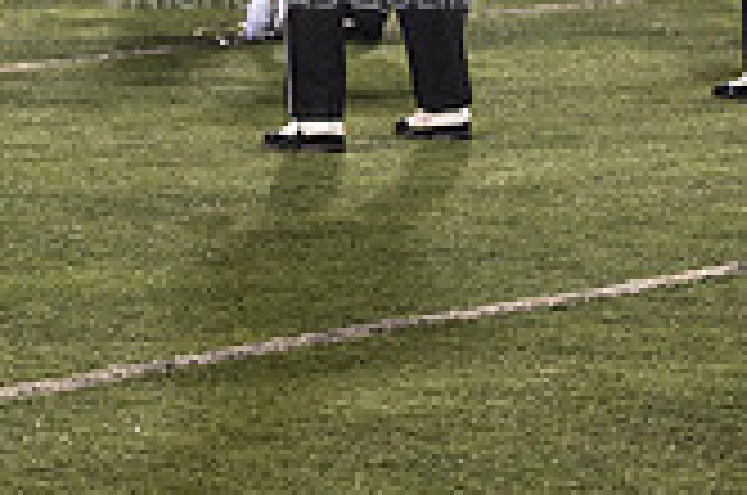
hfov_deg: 8.4
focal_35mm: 245
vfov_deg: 5.5
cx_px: 288
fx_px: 5074
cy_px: -207
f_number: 2.8
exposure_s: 1/500
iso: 1000
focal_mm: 70
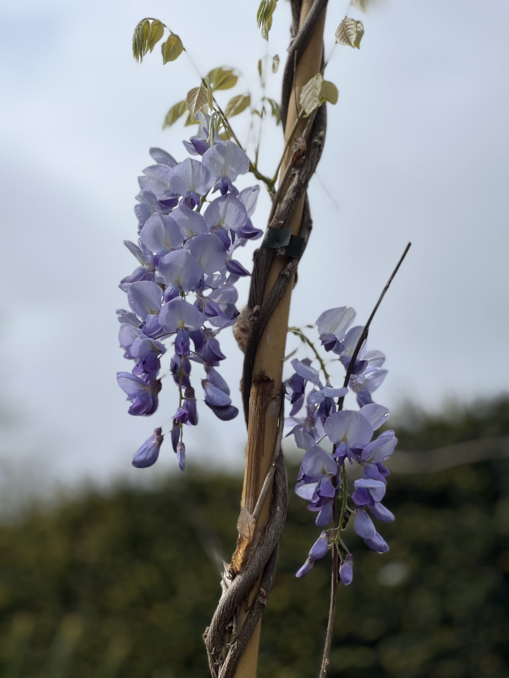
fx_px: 1510
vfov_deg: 25.3
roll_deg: -2.3
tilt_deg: +20.8
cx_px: 254
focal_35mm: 77
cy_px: 339
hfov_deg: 19.1
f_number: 2.8
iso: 32
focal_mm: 9
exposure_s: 1/1410
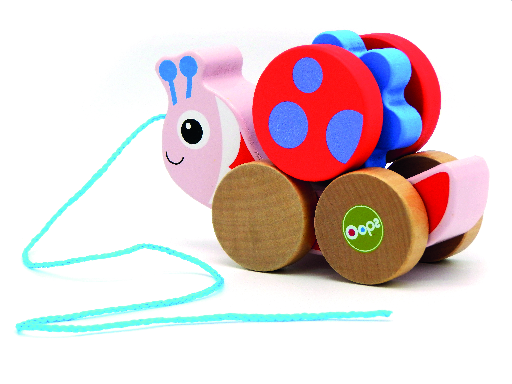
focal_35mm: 131
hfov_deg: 15.1
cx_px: 256
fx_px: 1938
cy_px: 192
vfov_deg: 11.3
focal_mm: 23.4
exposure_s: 1/160
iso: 125
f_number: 4.8
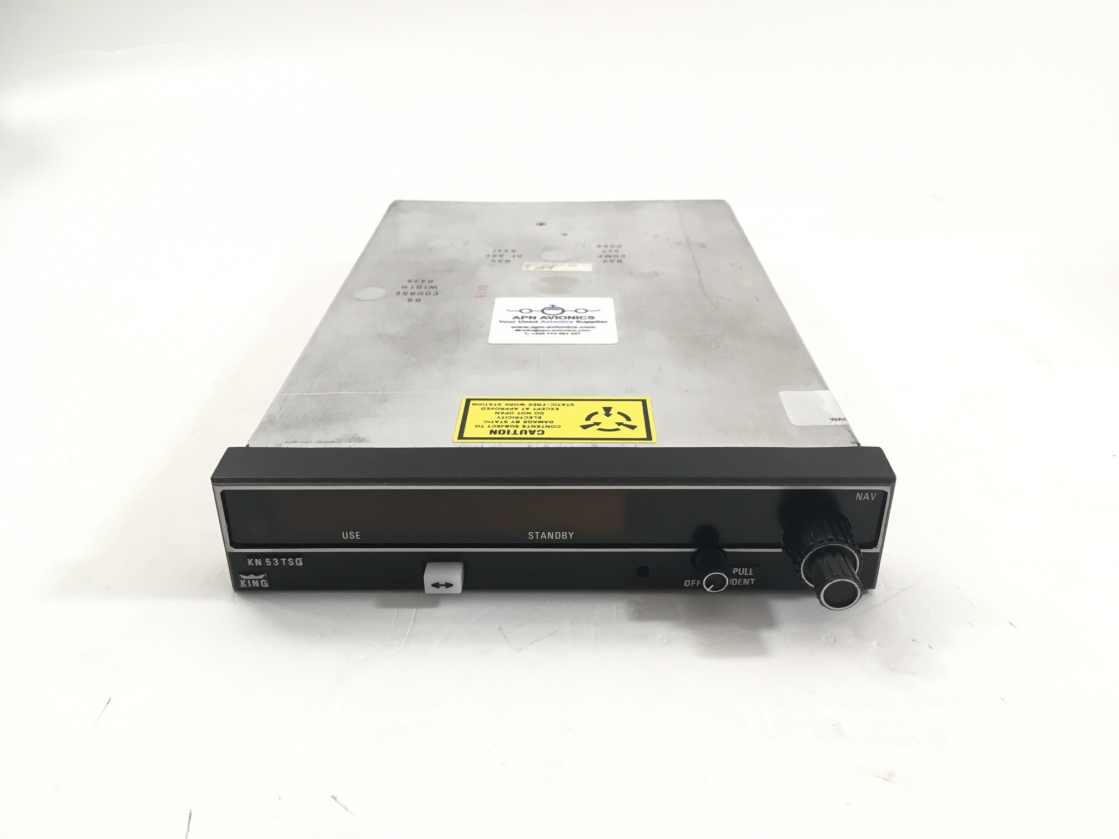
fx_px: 937
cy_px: 420
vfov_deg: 48.2
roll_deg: +0.6
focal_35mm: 29
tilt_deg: -28.2
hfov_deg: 61.7
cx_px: 560
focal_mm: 4.15
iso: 40
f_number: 2.2
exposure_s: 1/33
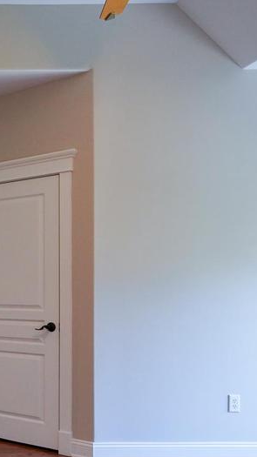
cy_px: 292
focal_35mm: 46
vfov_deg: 44.2
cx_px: -142
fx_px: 558
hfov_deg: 21.3
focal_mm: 16
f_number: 3.2
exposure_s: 1/160
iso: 1600
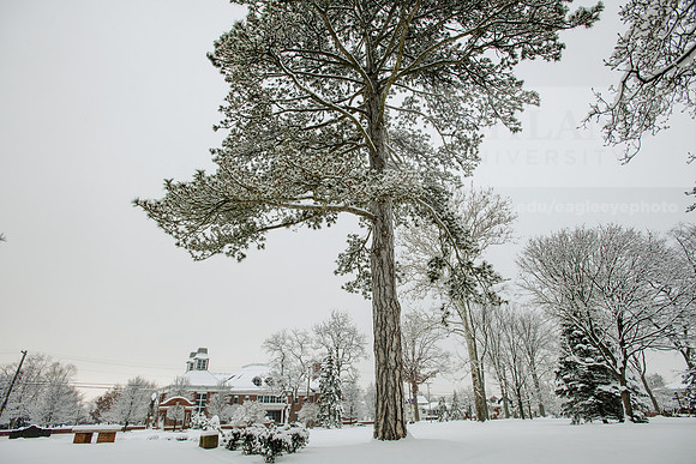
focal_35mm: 19
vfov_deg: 64.6
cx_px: 348
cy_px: 232
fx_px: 367
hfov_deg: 86.9
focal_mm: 19
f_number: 5
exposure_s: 1/400
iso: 250
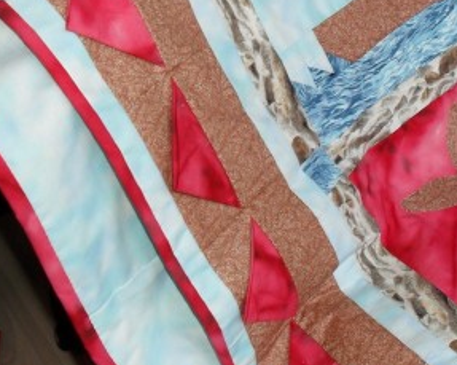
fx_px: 824
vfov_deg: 24.9
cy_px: 159
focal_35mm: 61
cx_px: 314
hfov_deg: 30.7
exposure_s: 1/45
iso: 200
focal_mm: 6.3
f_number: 3.2
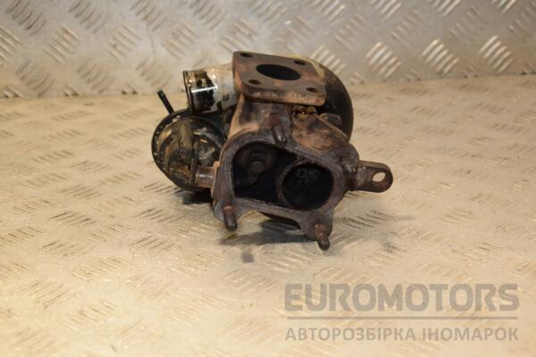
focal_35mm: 72
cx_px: 268
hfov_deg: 28.1
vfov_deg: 18.9
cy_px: 178
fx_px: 1072
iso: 800
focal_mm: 48
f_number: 6.3
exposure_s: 1/200
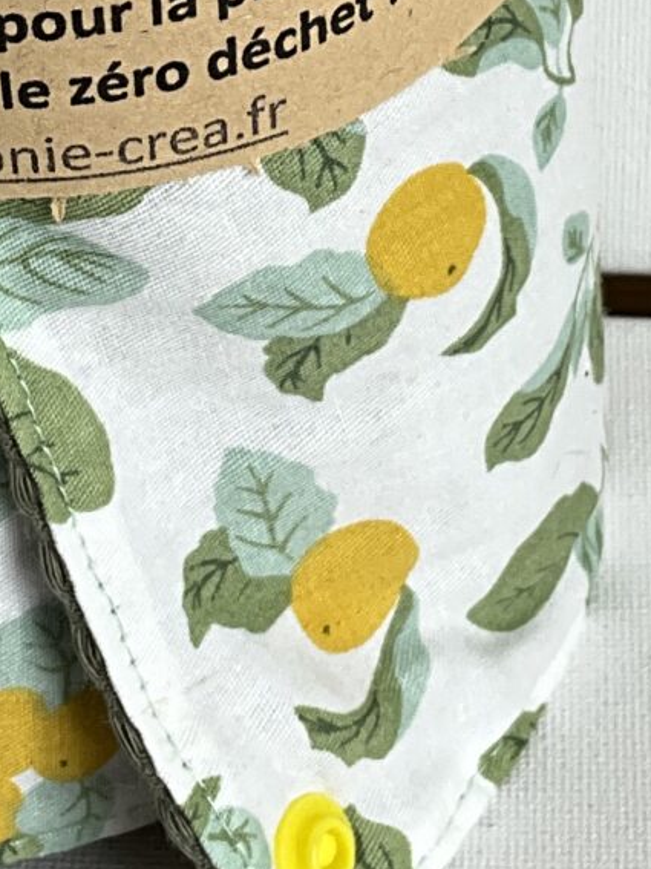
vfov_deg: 14.7
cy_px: -106
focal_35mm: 131
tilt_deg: -33.3
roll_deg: +2.1
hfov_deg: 11.3
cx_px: 144
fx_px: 3286
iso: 16
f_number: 1.8
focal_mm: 3
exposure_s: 1/214
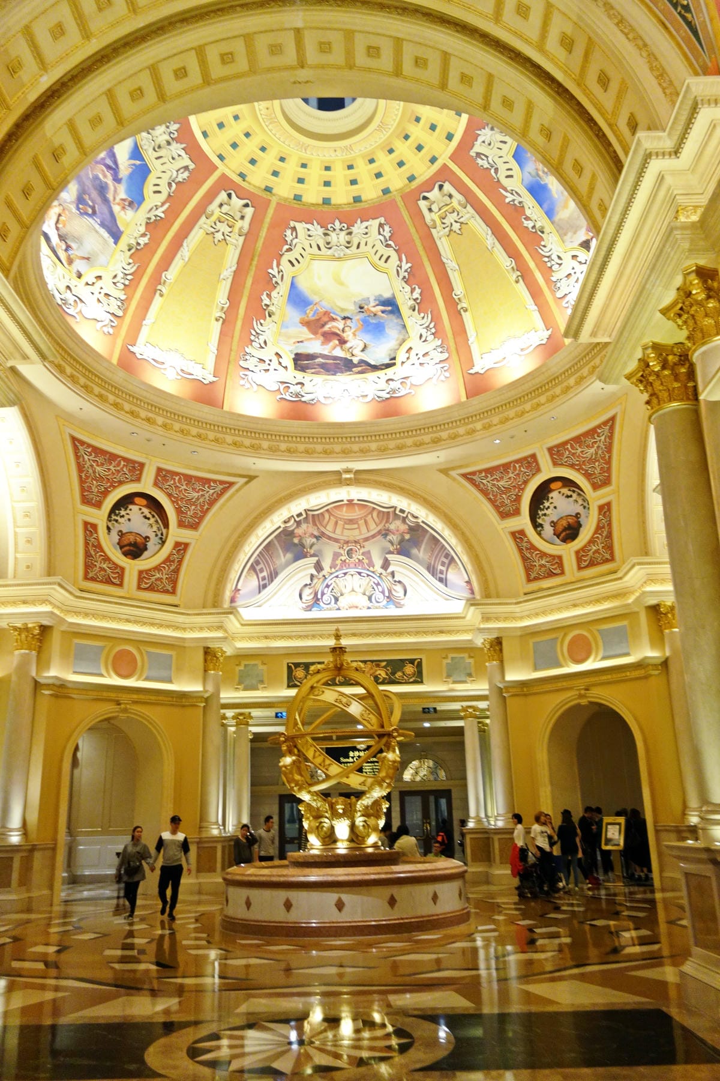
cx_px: 360
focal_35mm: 28
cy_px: 540
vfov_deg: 65.5
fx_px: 840
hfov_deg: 46.4
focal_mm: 10.4
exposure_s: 1/100
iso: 400
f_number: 1.8
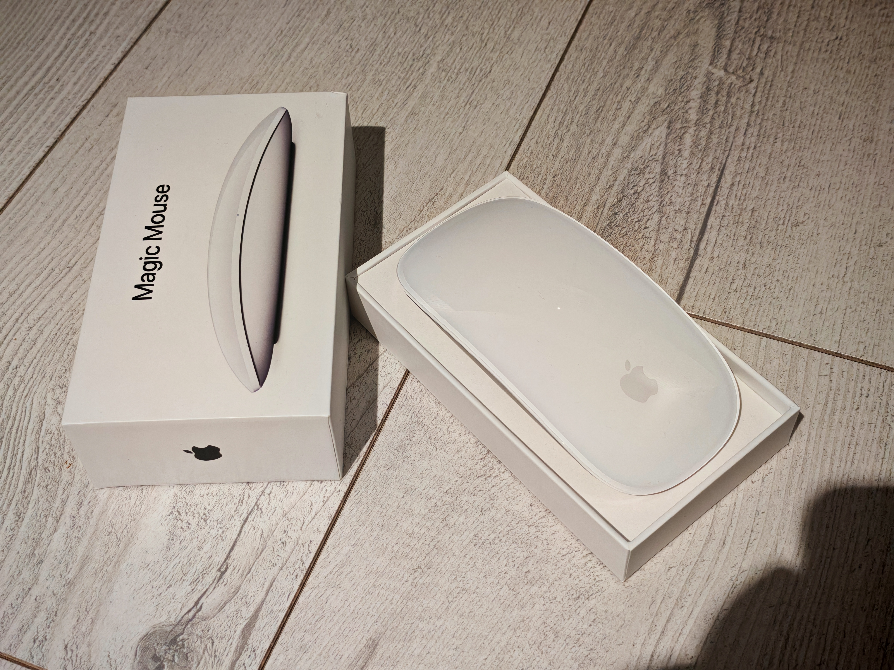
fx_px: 1240
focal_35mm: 48
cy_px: 335
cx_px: 447
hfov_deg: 39.7
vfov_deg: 30.3
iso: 800
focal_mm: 6.12
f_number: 1.9
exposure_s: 1/100
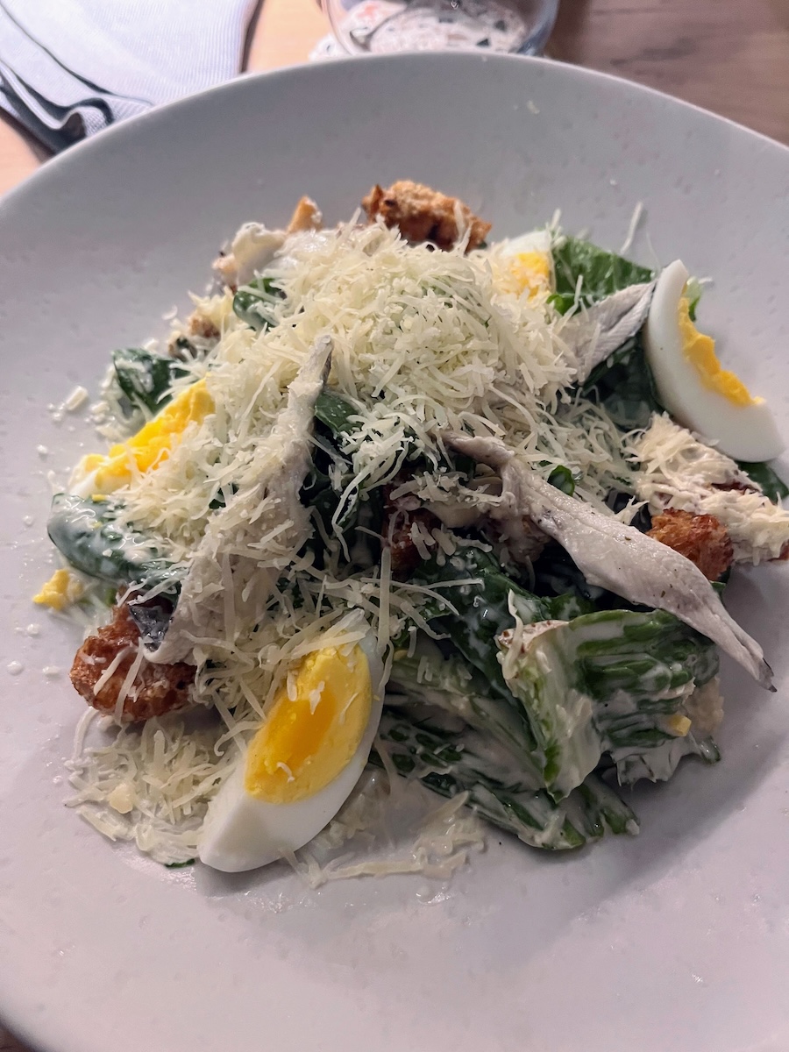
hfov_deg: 53.1
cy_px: 526
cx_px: 394
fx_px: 790
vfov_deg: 67.3
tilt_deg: -59.3
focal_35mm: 26
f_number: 1.6
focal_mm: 5.1
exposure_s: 1/33
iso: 640
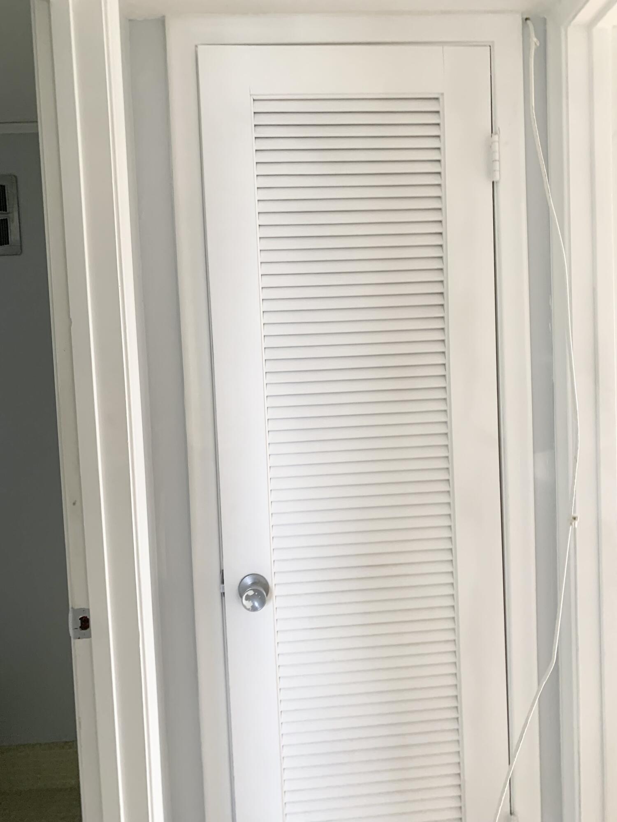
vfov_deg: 67.3
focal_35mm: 26
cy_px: 411
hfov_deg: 53.1
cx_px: 308
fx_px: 618
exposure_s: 1/60
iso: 125
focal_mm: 4.25
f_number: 1.8
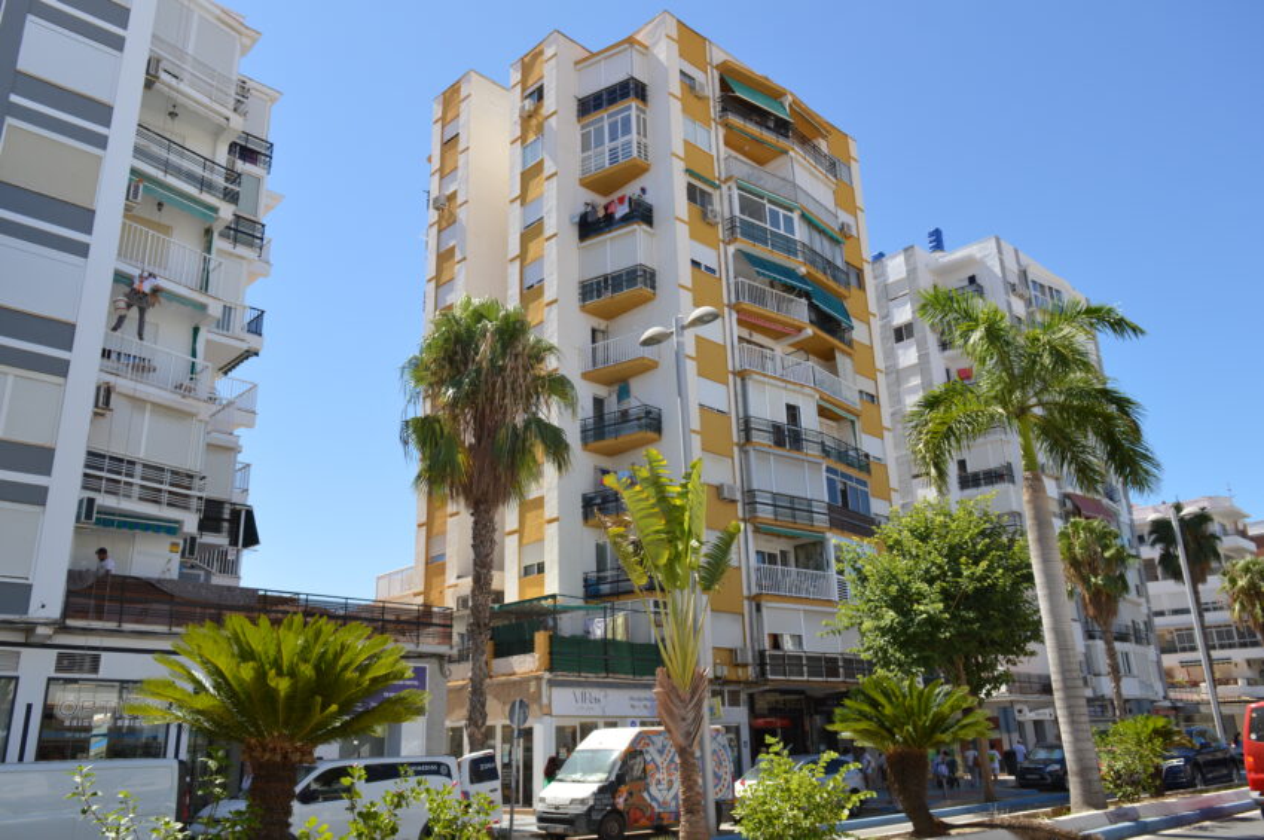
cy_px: 420
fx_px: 947
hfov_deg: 67.4
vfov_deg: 47.8
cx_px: 632
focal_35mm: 27
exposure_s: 1/200
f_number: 7.1
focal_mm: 18
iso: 100
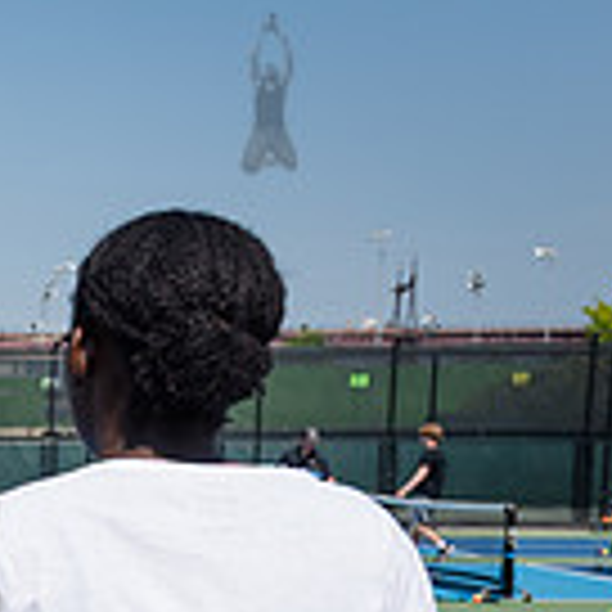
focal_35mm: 94
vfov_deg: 17.7
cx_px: -543
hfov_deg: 15.5
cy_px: 699
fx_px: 1880
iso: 320
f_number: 4.5
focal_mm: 24
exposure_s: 1/2000
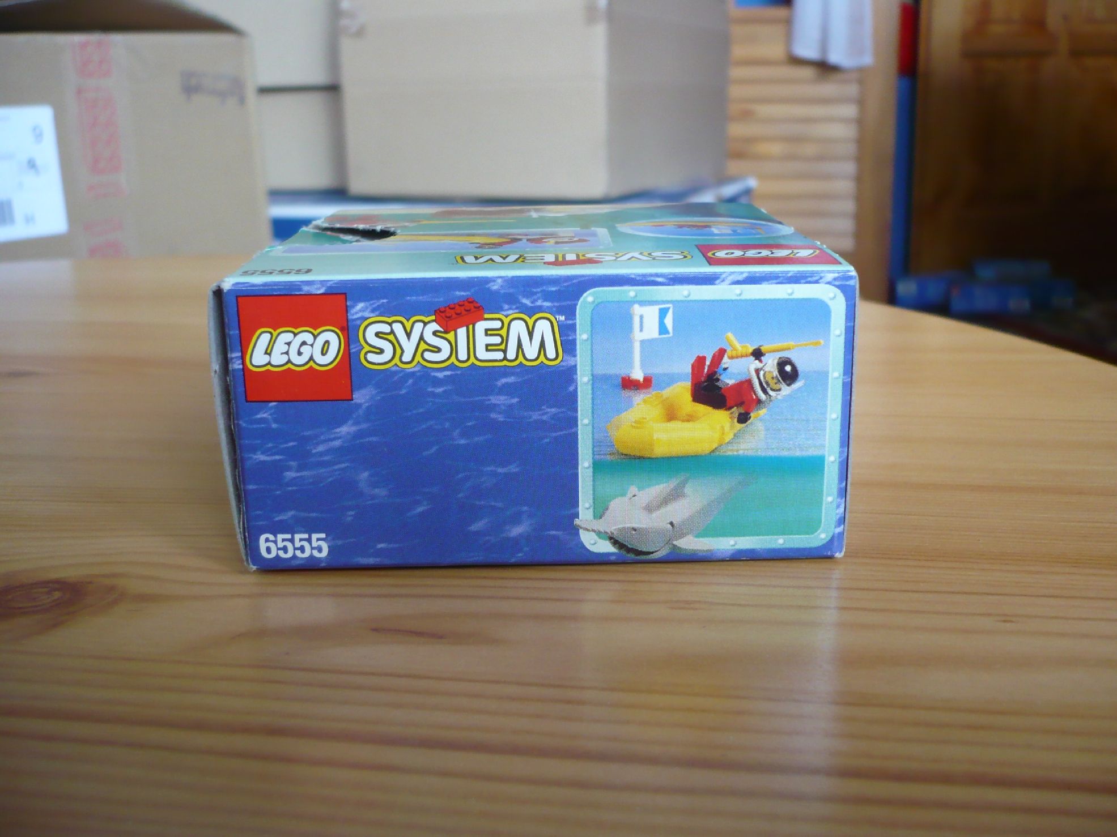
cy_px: 418
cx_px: 558
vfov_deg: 40.7
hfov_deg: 52.6
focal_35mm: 35
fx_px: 1129
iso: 200
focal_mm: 5.8
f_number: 2.8
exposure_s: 1/30
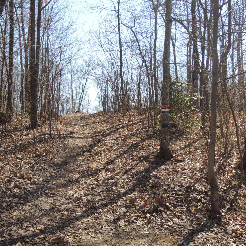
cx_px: 90
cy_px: 132
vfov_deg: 44.9
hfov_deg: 44.5
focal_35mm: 37
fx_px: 297
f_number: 2.8
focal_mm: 4.3
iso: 100
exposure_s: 1/800
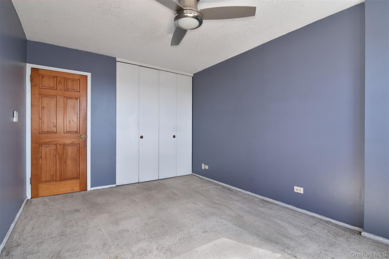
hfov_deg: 95.0
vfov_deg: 72.0
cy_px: 130
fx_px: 178
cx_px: 194
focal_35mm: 16
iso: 640
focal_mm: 11
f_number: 11
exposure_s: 1/80
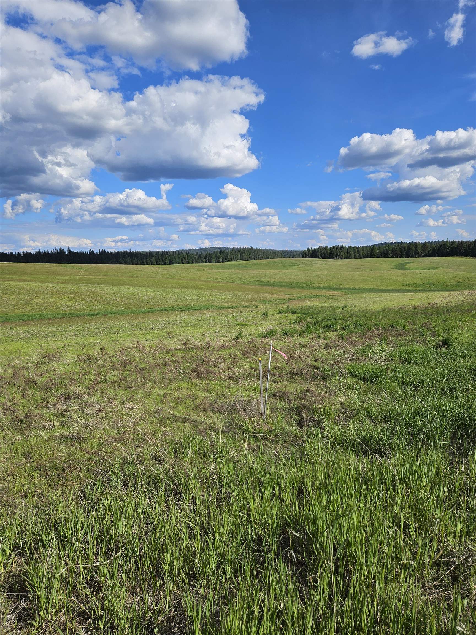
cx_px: 238
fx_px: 422
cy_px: 318
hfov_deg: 58.9
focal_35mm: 23
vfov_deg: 73.9
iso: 25
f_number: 1.8
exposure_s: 1/3109
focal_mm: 5.4
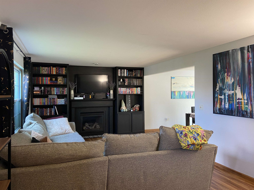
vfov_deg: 53.1
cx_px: 127
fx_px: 191
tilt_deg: -0.3
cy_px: 95
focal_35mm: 26
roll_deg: +0.3
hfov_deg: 67.3
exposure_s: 1/60
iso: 200
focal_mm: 4.25
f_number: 1.8
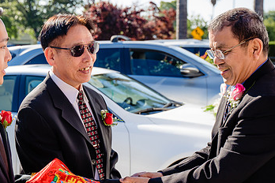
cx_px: 100
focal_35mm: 74
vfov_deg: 18.4
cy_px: 104
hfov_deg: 27.2
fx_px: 565
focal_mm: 40
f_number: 4
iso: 100
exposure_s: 1/320
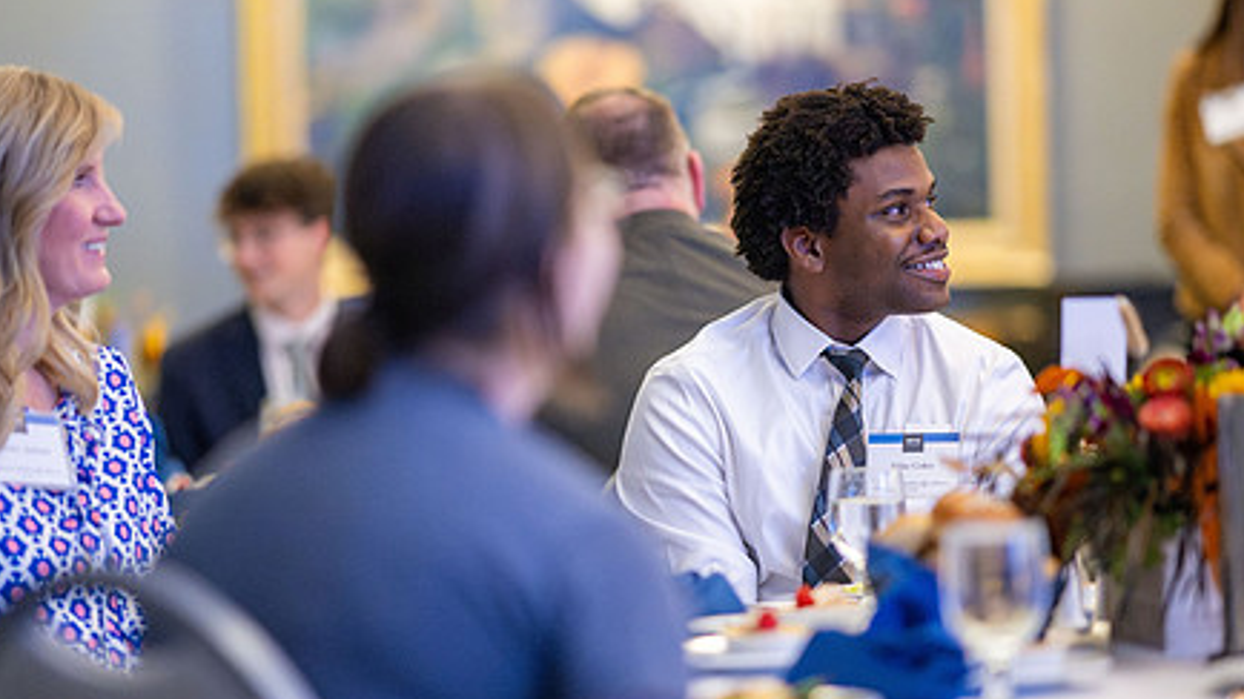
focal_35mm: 147
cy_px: 380
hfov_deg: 14.6
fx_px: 4848
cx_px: 585
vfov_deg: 8.3
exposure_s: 1/500
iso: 6400
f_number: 1.4
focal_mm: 105
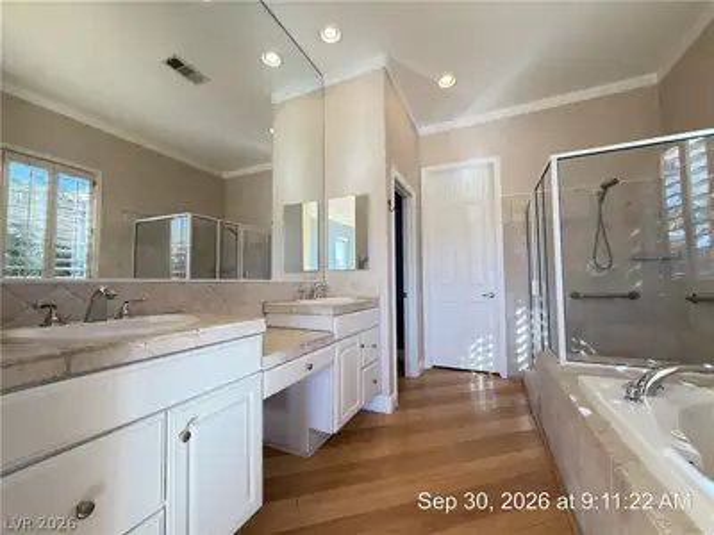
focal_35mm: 14
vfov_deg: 85.7
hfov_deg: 102.1
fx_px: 289
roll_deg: +0.1
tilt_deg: +2.0
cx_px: 357
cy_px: 268
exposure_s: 1/120
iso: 125
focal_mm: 2.22
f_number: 2.2
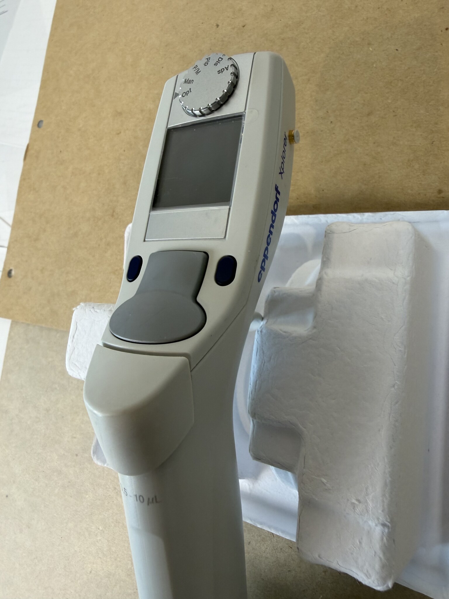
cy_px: 300
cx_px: 224
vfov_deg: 71.6
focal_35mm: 24
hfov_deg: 56.8
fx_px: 415
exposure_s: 1/120
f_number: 2.2
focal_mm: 2.22
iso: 125
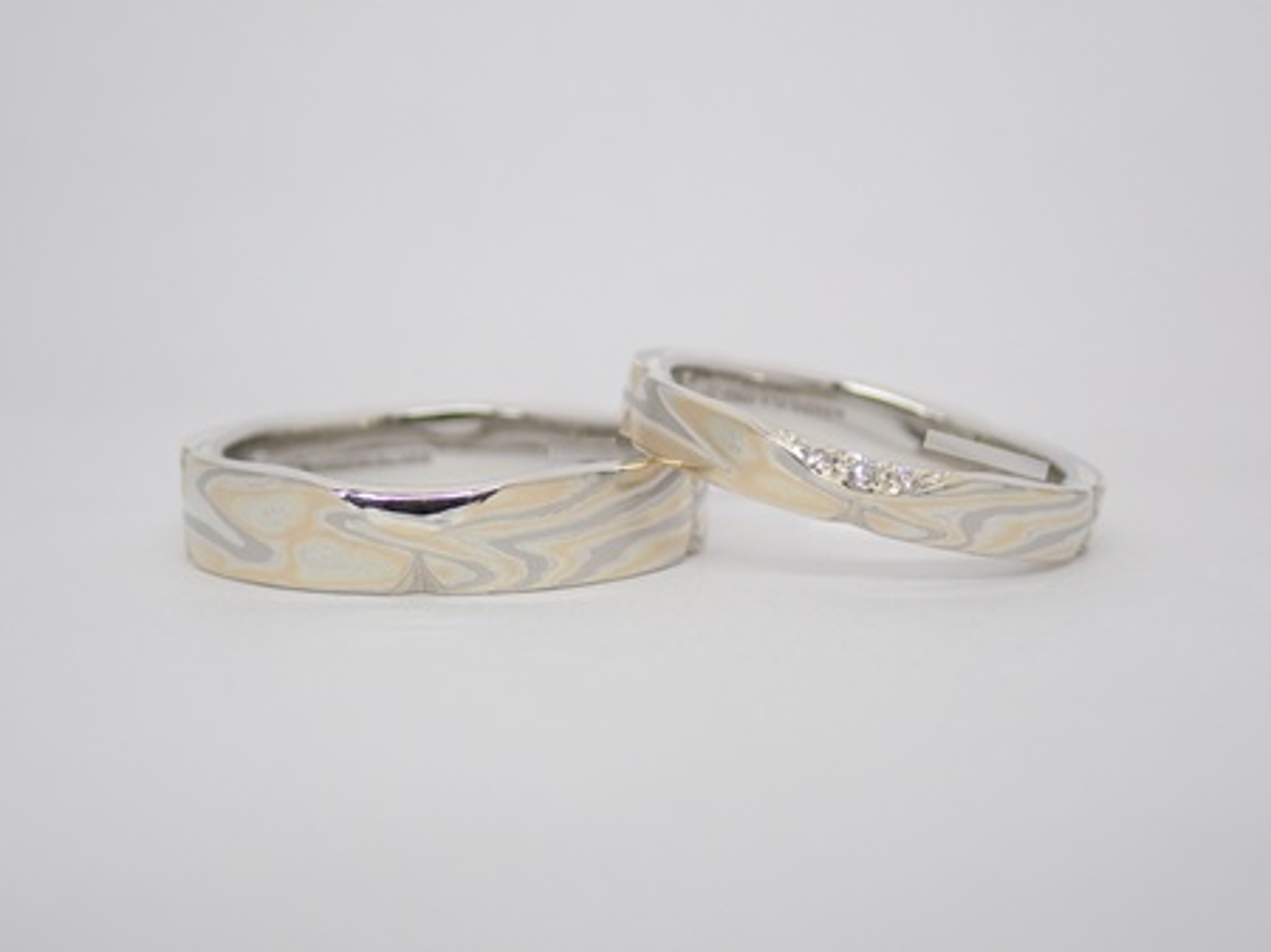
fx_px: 2826
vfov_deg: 19.1
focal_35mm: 77
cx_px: 636
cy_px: 476
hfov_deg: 25.3
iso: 200
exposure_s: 1/100
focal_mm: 13.65
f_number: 4.1
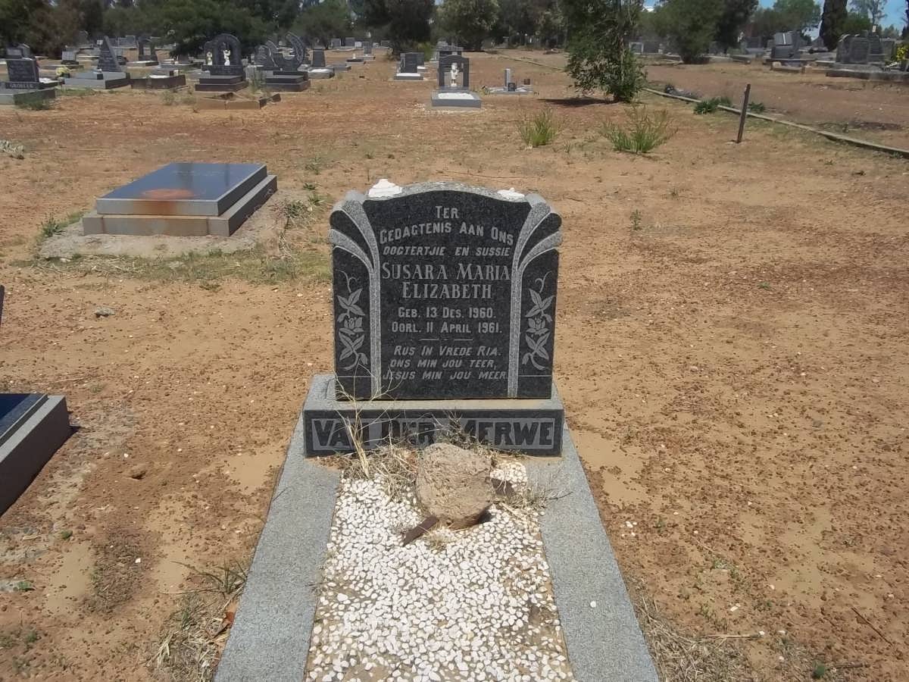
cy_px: 341
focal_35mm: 32
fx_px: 840
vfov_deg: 44.2
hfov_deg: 56.8
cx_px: 454
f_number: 5.5
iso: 80
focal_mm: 5.7
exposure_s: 1/800
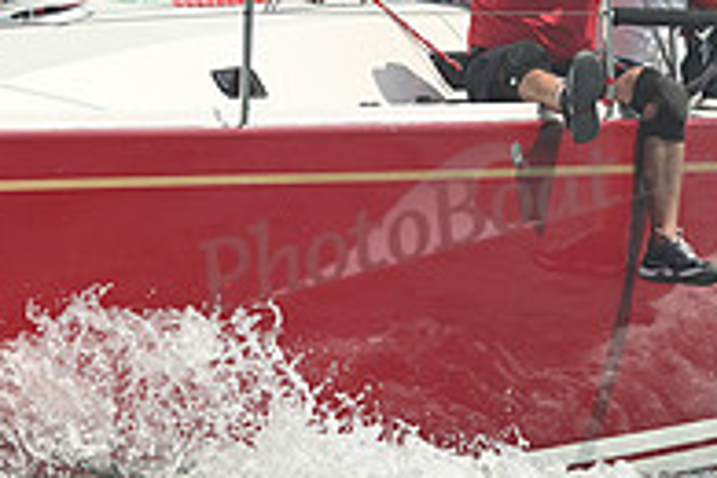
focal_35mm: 460
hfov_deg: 4.5
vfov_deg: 3.0
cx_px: 11
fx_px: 9161
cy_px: 79
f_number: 7.1
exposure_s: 1/1250
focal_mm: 155
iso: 320
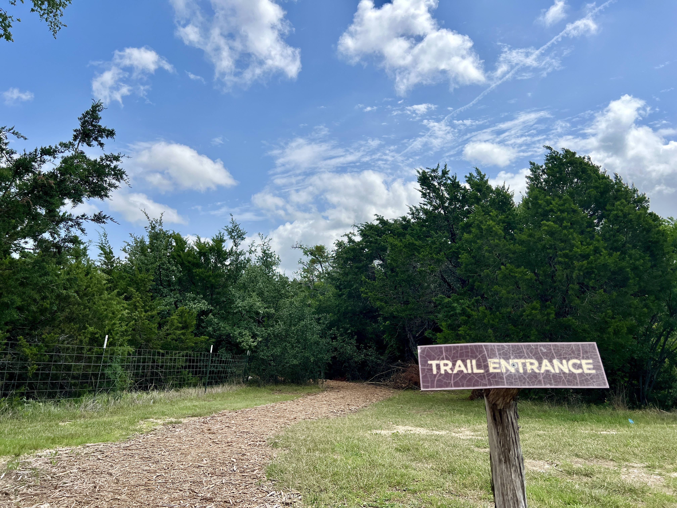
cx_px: 338
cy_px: 254
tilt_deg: +9.6
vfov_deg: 53.1
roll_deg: -0.1
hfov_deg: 67.3
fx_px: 508
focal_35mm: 26
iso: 50
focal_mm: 5.7
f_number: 1.5
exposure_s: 1/6993
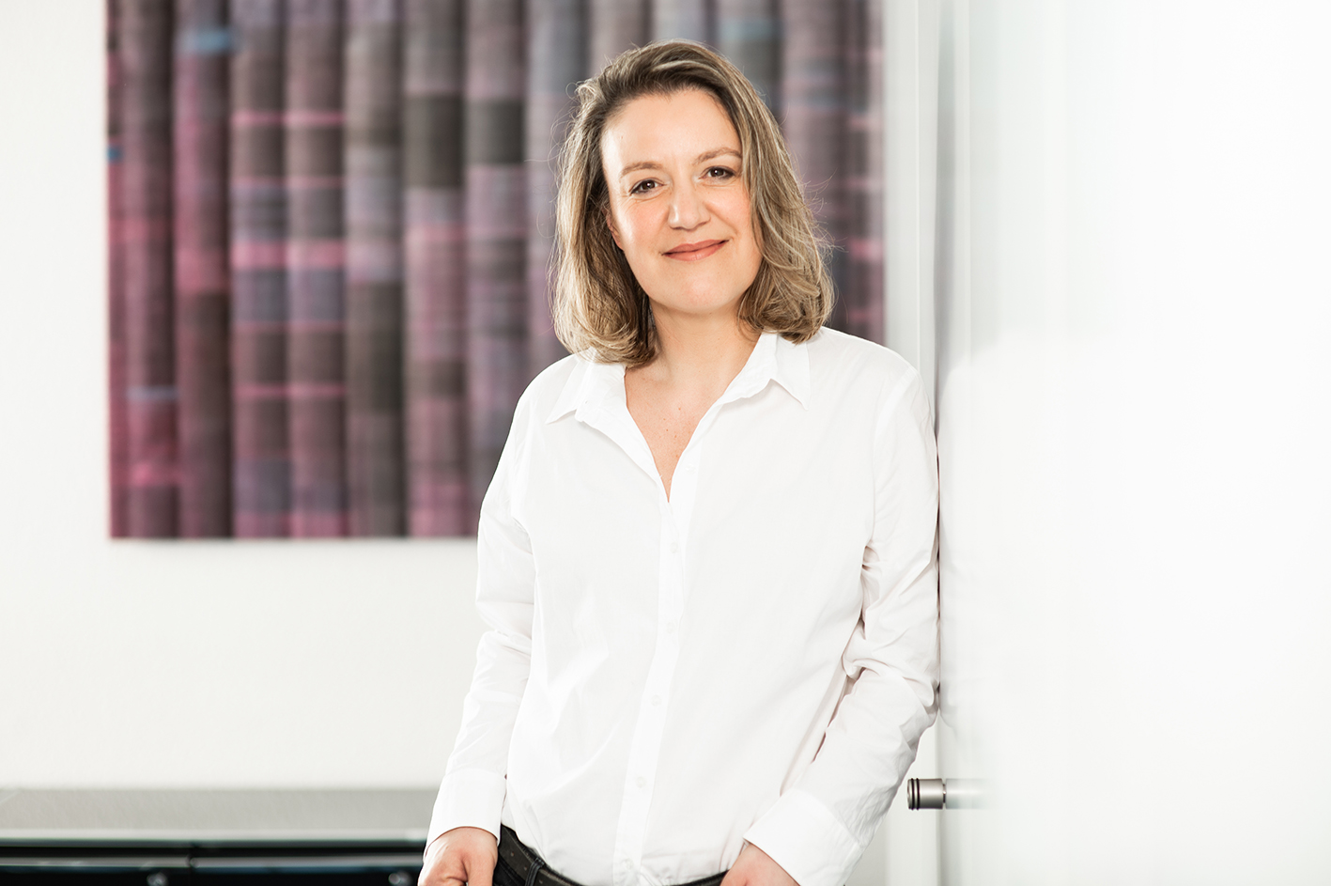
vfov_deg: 16.1
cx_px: 666
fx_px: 3141
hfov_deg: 23.9
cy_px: 443
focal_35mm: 85
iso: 200
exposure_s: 1/125
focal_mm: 85
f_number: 2.2
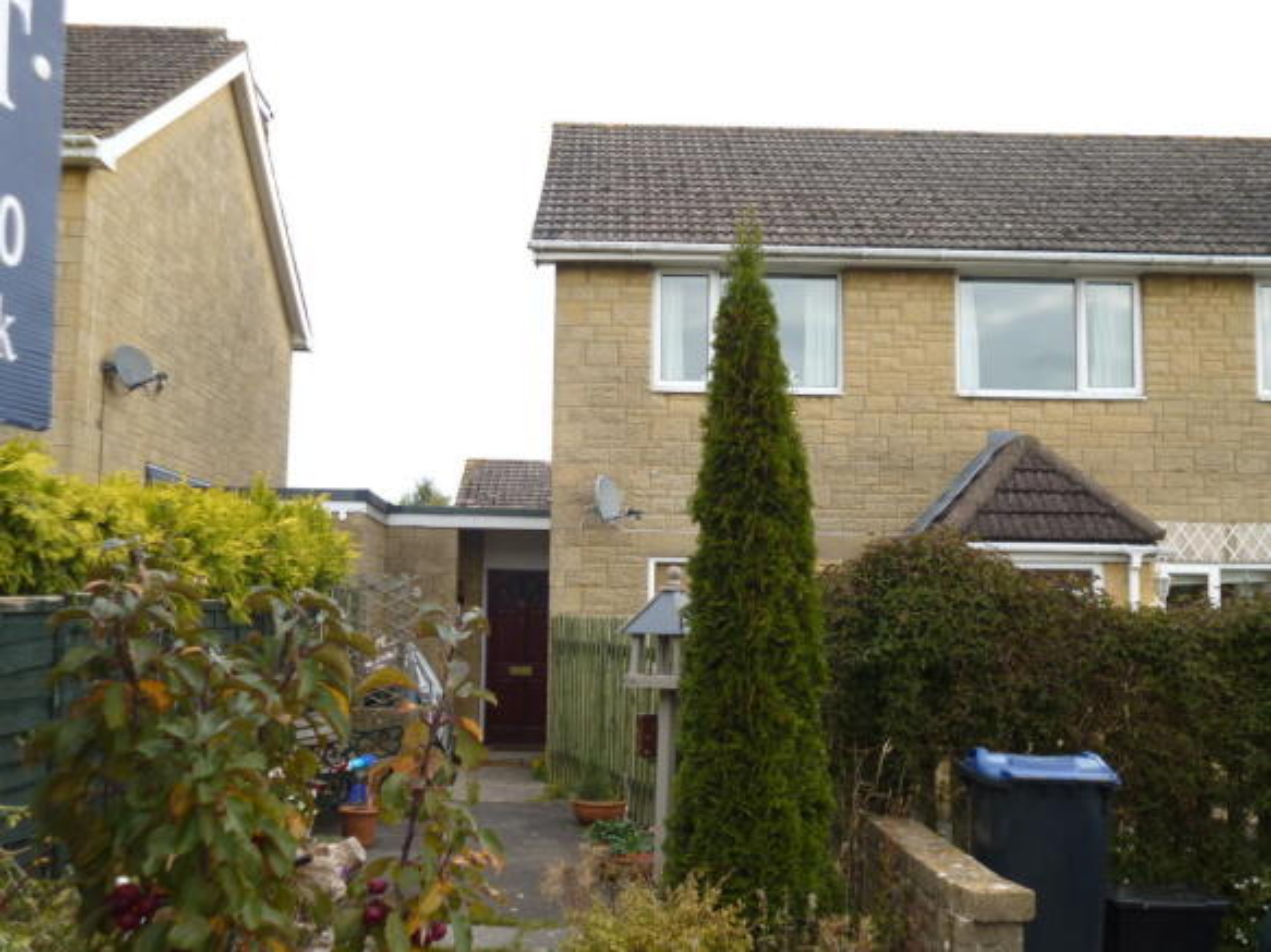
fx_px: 1505
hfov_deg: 45.8
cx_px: 636
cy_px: 476
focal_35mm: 41
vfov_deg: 35.1
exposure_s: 1/200
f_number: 3.6
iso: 100
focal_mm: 7.2
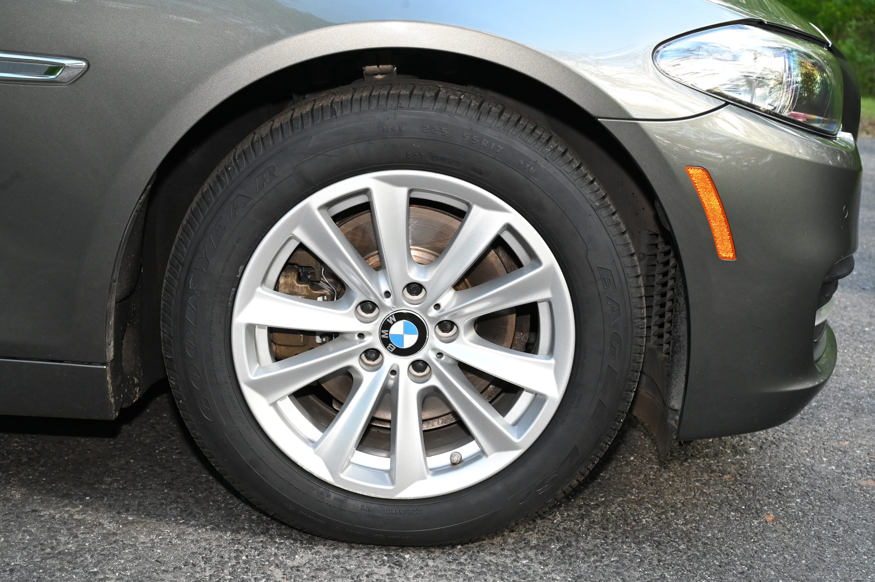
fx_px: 1069
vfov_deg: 30.5
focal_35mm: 44
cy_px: 291
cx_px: 438
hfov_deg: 44.5
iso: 4000
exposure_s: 1/400
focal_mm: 44
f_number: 8
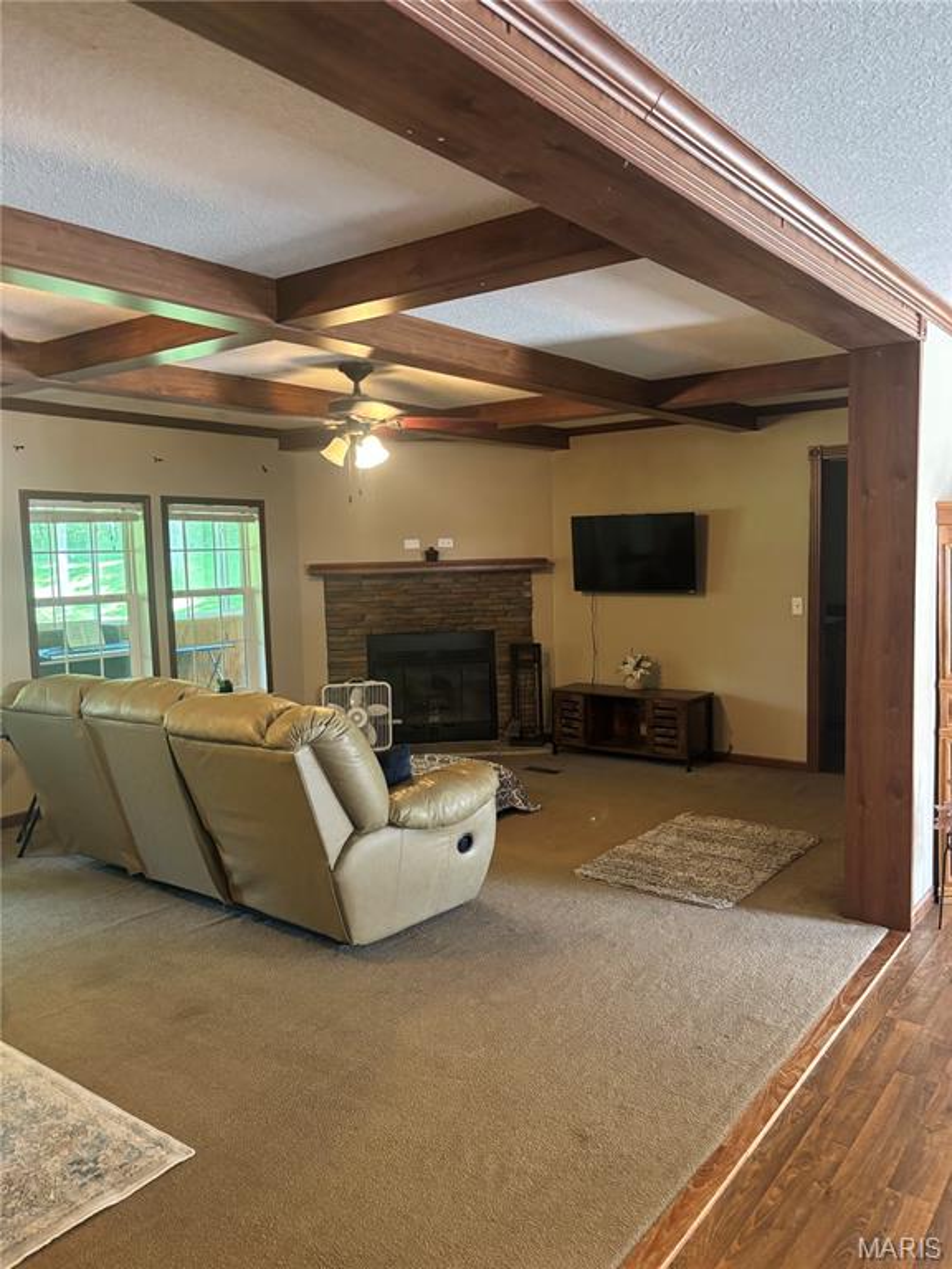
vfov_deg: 67.3
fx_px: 953
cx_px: 476
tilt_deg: -4.9
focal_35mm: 26
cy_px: 634
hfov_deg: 53.1
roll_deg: +1.0
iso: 500
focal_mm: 5.96
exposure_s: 1/40
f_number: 1.6
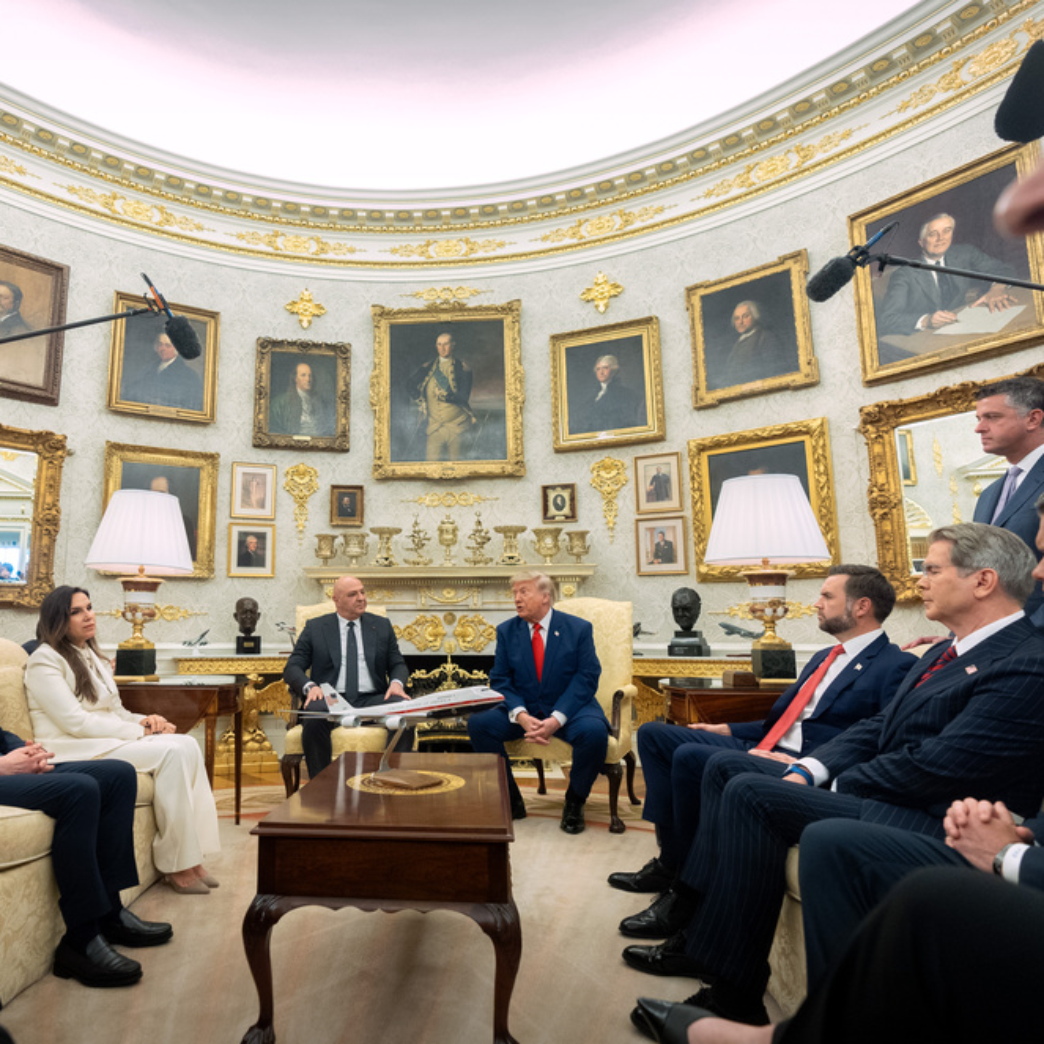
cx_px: 405
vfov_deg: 72.1
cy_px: 521
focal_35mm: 21
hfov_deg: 71.2
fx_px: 717
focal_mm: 16
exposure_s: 1/500
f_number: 2.8
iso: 3200
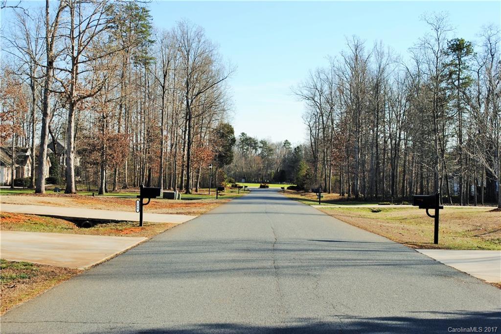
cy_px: 167
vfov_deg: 23.8
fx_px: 794
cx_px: 250
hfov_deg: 35.0
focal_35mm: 57
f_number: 7.1
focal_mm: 38
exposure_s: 1/200
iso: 100
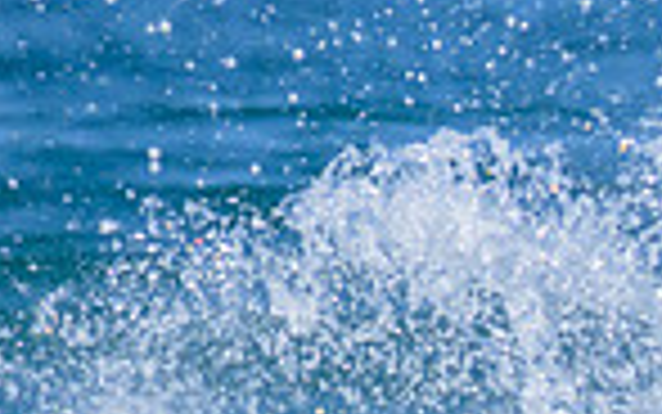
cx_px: 1317
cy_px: 660
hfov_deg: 0.5
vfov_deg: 0.3
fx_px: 79035
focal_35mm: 4379
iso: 1000
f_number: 11
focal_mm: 800
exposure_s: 1/2000
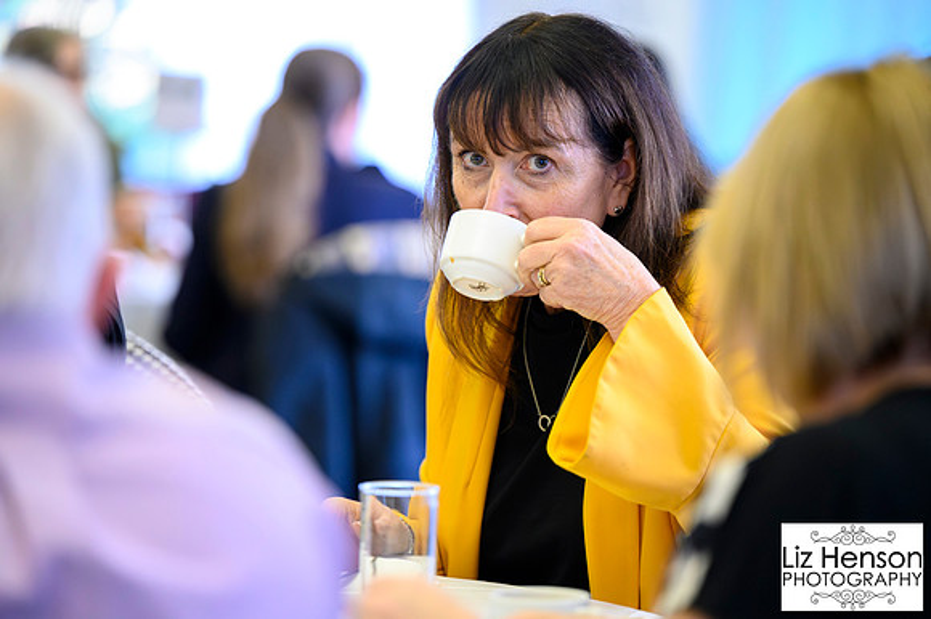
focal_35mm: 165
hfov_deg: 12.5
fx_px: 4264
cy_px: 310
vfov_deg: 8.3
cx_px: 466
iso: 12800
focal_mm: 165
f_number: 2.8
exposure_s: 1/200
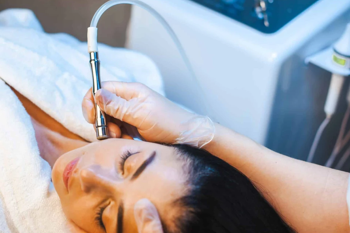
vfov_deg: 20.9
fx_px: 632
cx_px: 138
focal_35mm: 65
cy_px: 139
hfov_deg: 30.9
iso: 320
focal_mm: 50
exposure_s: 1/200
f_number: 2.8
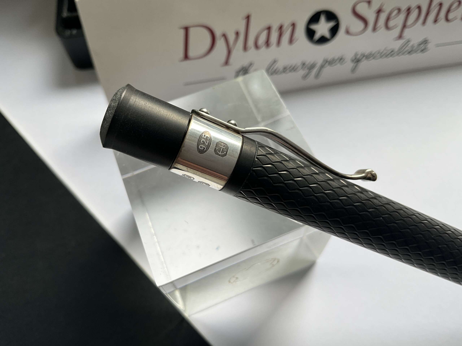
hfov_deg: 61.7
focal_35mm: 29
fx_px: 387
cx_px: 231
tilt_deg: -63.9
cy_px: 173
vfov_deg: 48.2
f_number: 1.8
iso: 20
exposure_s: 1/122
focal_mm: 3
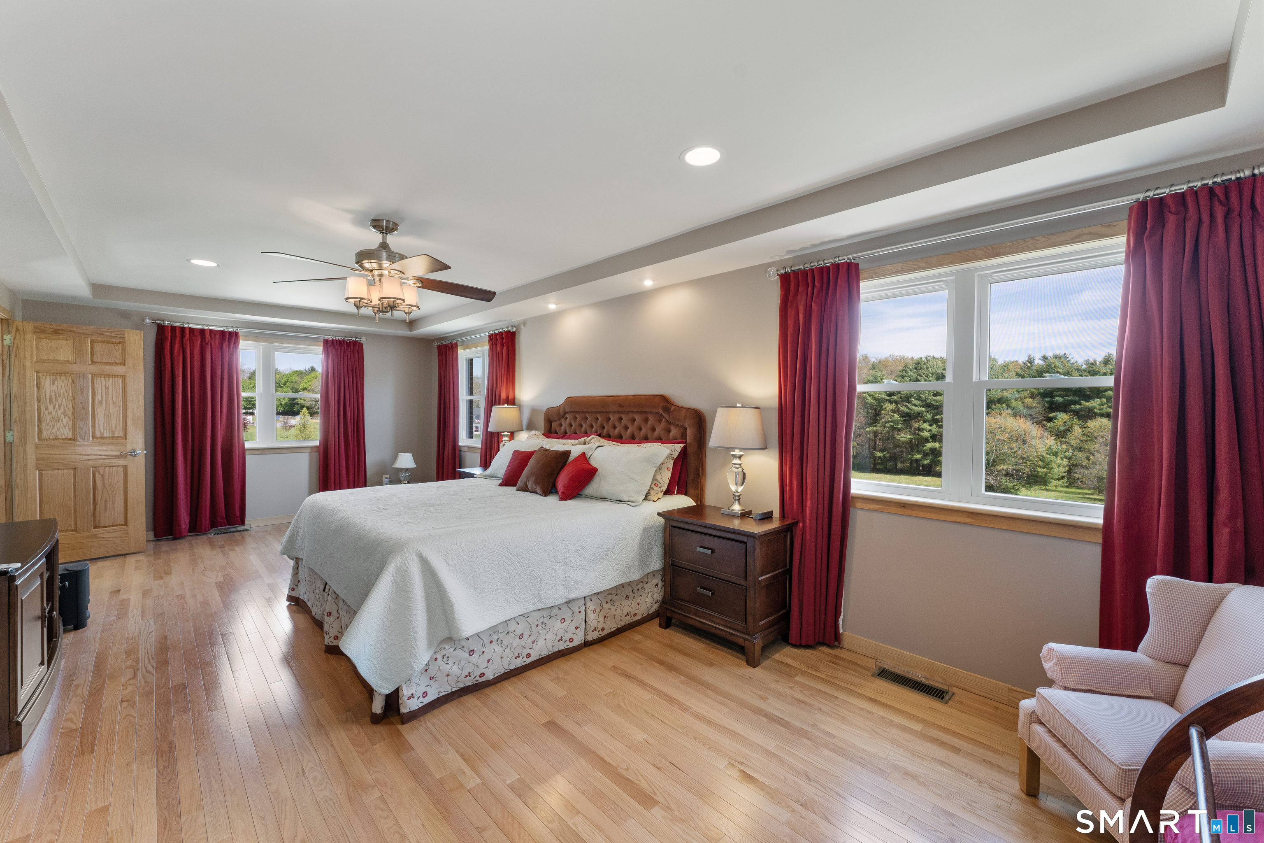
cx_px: 632
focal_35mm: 14
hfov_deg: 104.3
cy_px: 422
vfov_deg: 81.2
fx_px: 492
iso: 800
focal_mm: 14
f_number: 8
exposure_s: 1/15
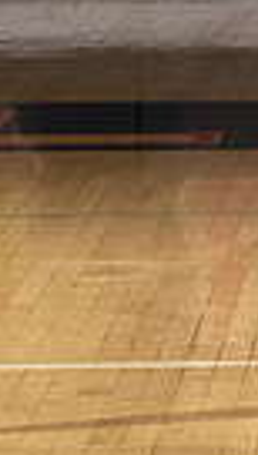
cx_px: 655
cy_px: -182
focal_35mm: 446
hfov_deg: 2.7
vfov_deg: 4.8
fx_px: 5398
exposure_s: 1/100
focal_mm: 82
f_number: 6.3
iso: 320
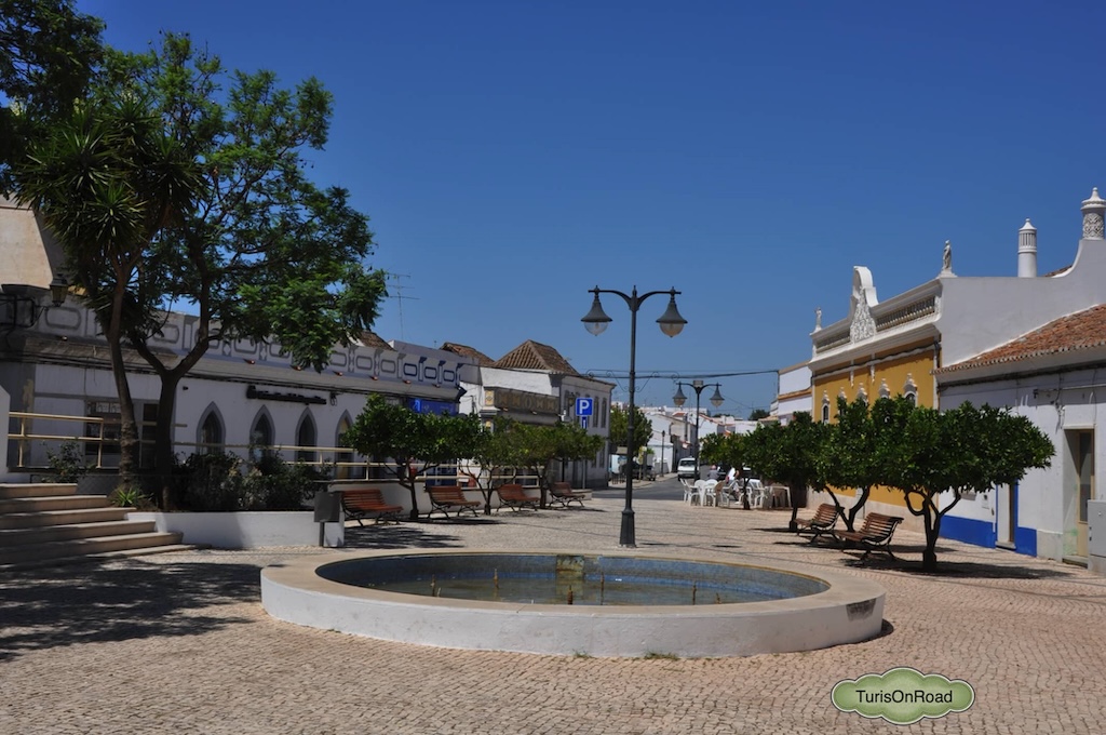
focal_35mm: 42
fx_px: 1289
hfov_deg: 46.5
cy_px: 368
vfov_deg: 31.8
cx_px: 553
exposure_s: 1/250
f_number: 16
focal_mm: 28
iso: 200
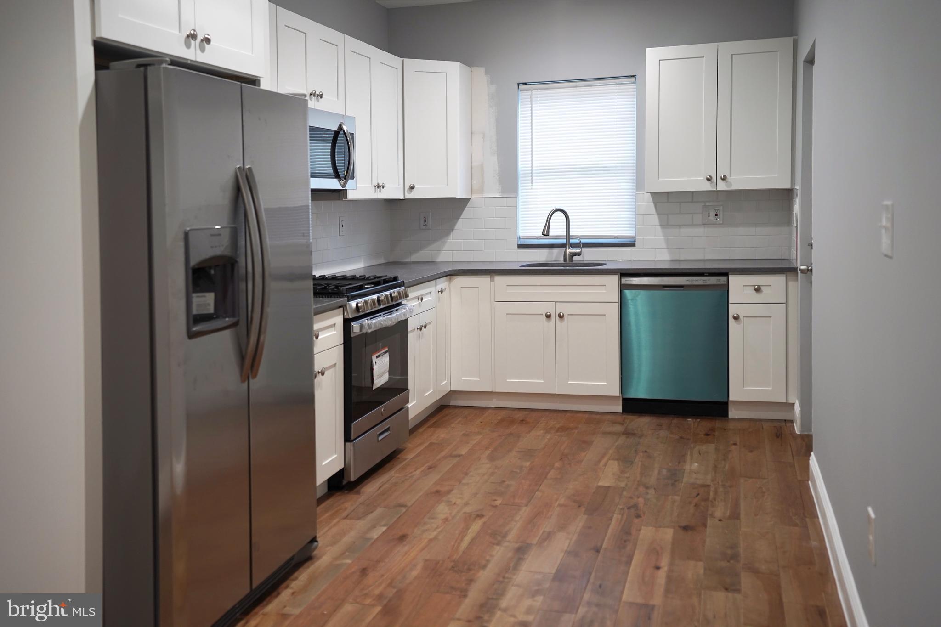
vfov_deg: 37.8
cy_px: 314
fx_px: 915
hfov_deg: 54.4
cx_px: 470
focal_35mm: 35
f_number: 2.8
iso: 400
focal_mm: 35
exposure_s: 1/40
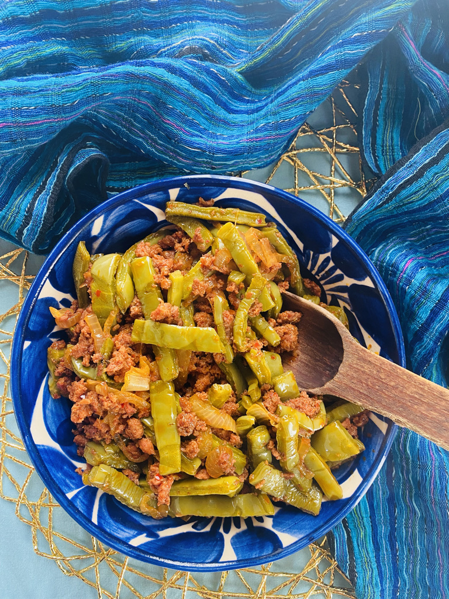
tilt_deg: -87.7
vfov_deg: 67.3
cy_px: 300
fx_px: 450
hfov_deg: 53.1
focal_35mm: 26
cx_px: 224
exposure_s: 1/66
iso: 125
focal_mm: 4.25
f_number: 1.8
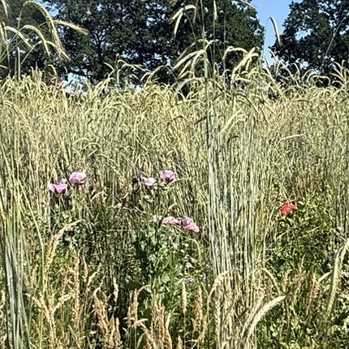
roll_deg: -0.3
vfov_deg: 29.0
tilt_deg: -1.3
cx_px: 265
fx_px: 673
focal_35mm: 59
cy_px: 154
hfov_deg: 28.6
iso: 50
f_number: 2.2
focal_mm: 2.22
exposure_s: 1/1745
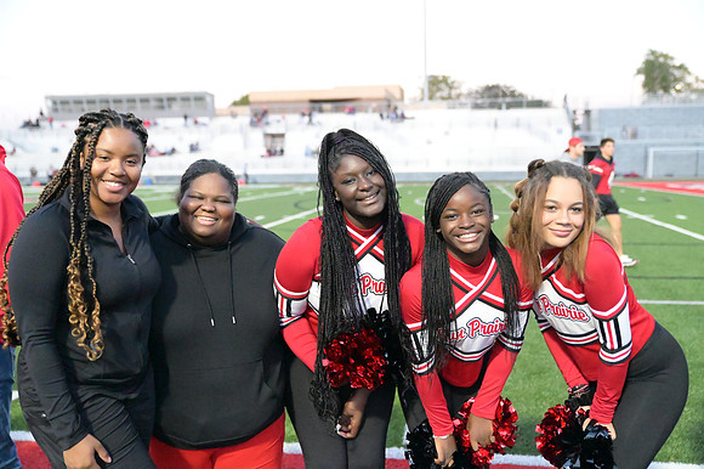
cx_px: 352
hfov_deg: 50.7
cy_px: 234
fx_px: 743
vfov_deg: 35.0
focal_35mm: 38
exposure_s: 1/8000
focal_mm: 38
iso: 36000
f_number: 2.8
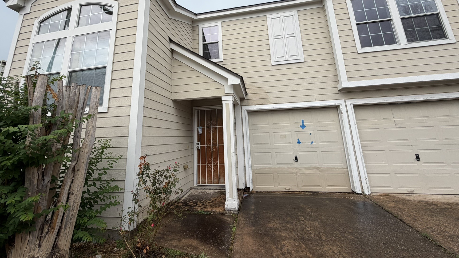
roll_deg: +1.5
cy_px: 91
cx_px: 221
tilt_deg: +14.3
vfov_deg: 65.7
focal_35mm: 16
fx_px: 195
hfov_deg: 99.3
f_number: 2.2
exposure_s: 1/644
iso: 40
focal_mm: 2.22
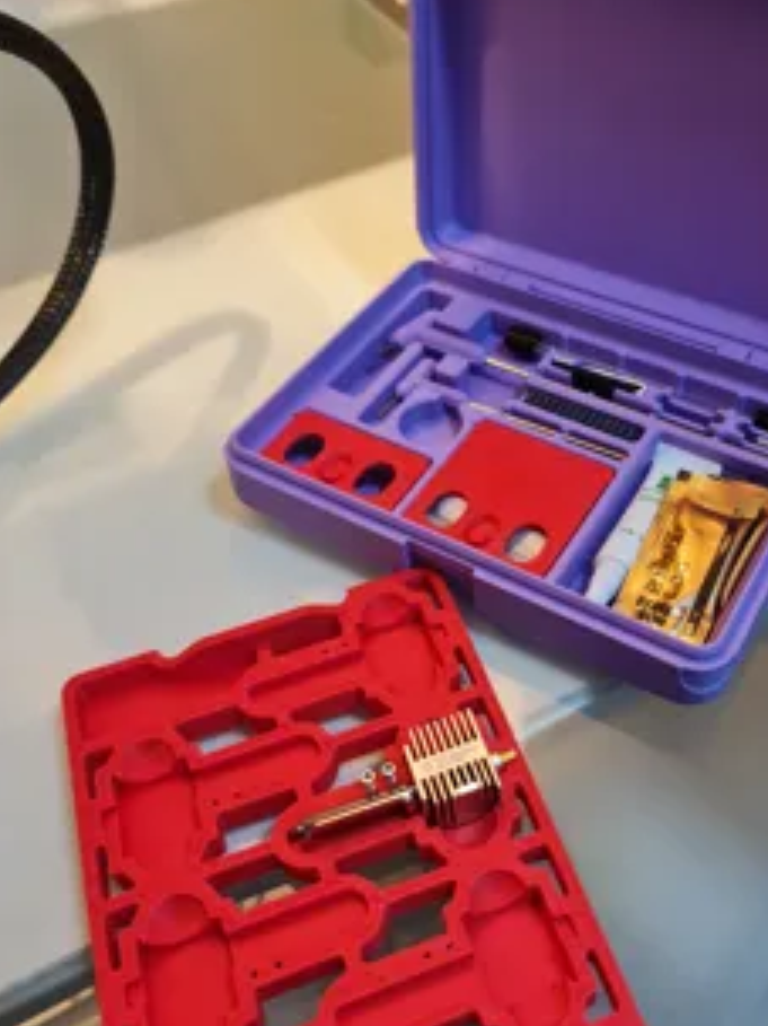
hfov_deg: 42.5
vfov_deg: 55.4
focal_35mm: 33
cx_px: 494
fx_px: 977
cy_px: 501
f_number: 1.8
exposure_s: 1/50
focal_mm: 7
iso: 250
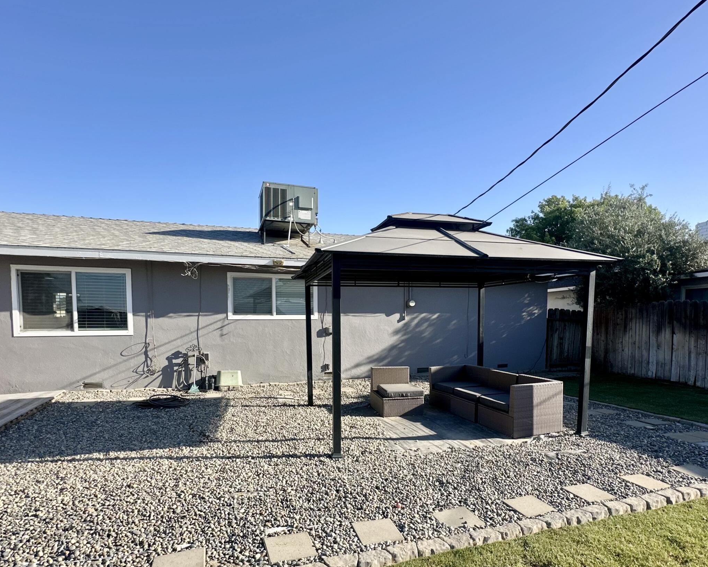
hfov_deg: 80.4
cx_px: 361
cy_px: 344
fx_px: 419
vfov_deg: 67.3
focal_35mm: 20
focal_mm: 2.22
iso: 40
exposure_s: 1/1006
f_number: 2.2
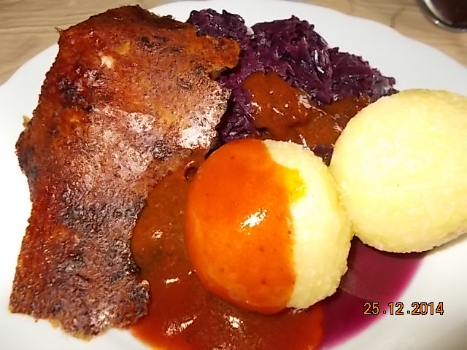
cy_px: 175
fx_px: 351
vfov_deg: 53.1
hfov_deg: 67.3
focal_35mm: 26
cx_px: 234
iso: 200
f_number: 3.2
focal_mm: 4.6
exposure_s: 1/25
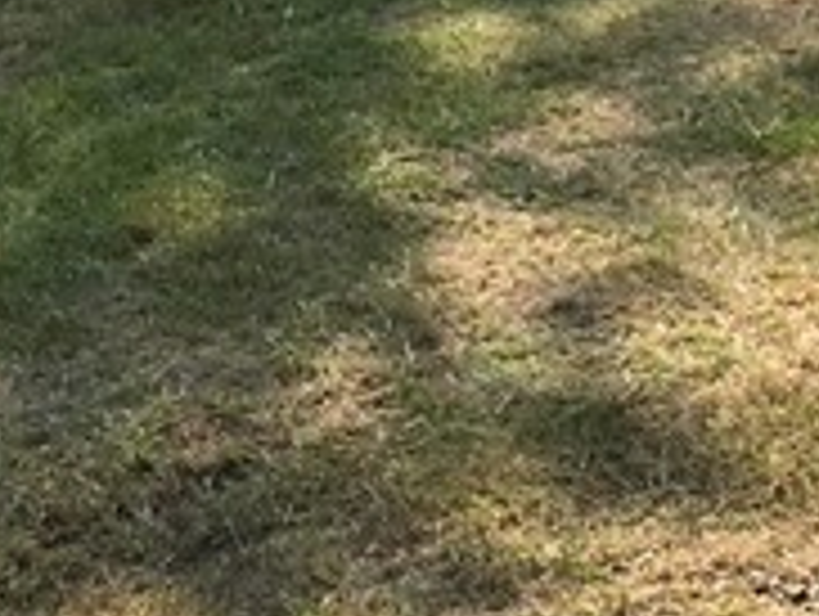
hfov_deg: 11.9
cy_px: -746
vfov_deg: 8.5
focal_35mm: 163
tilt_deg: -7.2
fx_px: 3862
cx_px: 945
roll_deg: +0.8
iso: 25
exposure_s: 1/1131
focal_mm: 4.15
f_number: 2.2
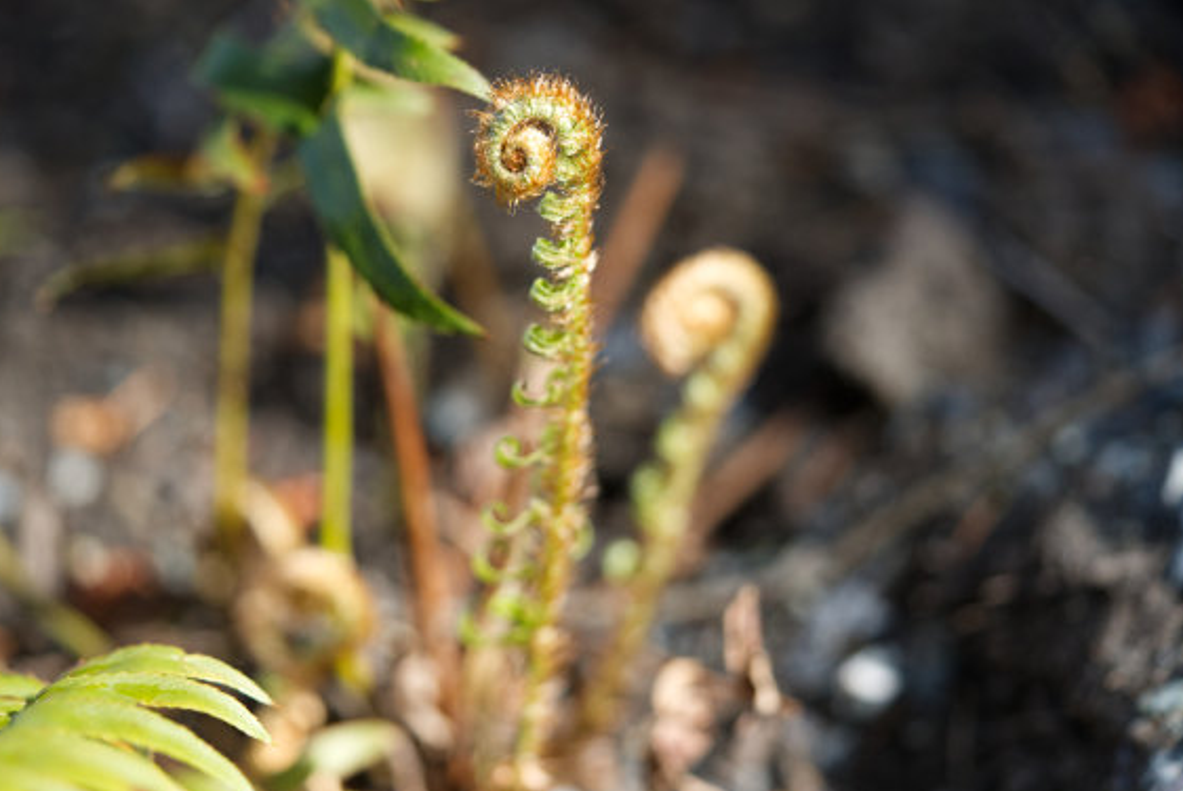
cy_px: 378
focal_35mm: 98
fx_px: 3224
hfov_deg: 20.8
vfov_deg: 14.0
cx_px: 562
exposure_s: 1/2500
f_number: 2.8
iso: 1250
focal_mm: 90
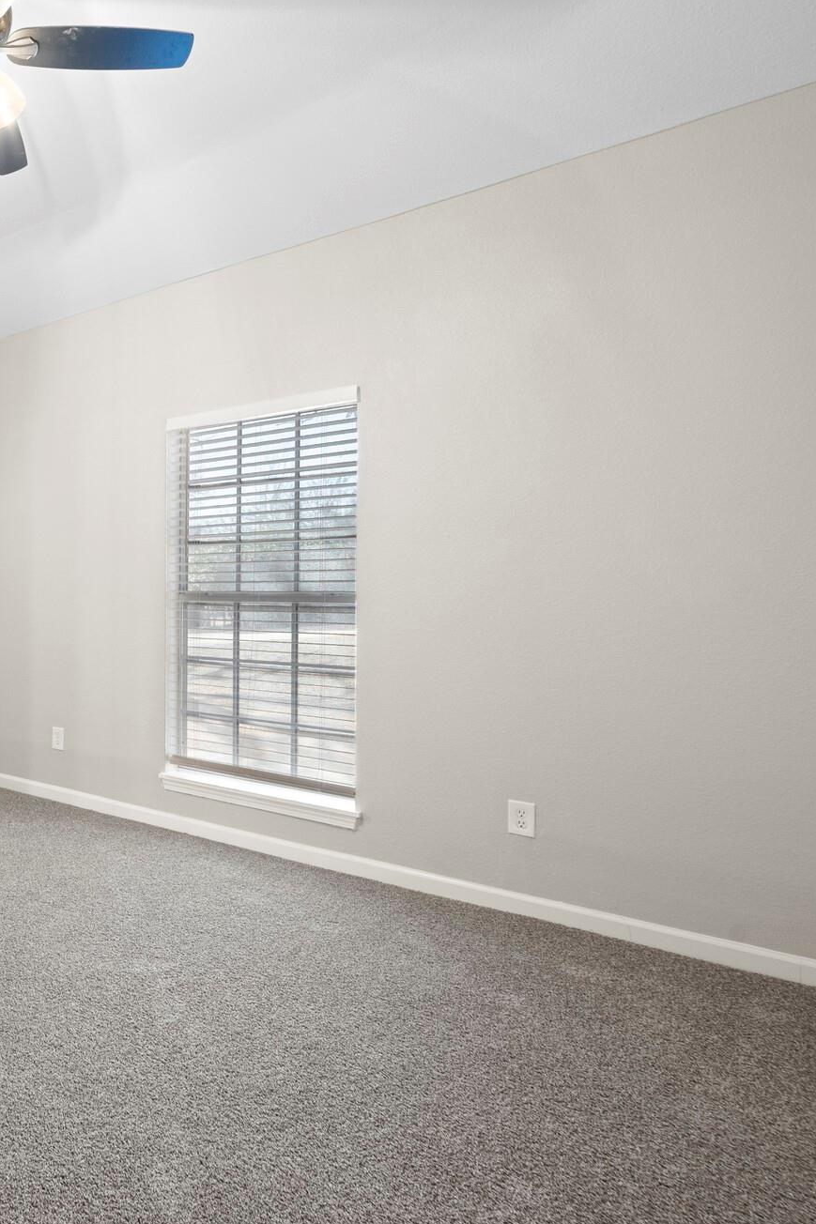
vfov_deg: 78.6
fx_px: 748
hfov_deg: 44.9
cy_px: 595
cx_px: -61
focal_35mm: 22
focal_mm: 14
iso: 1250
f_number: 8
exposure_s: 1/4
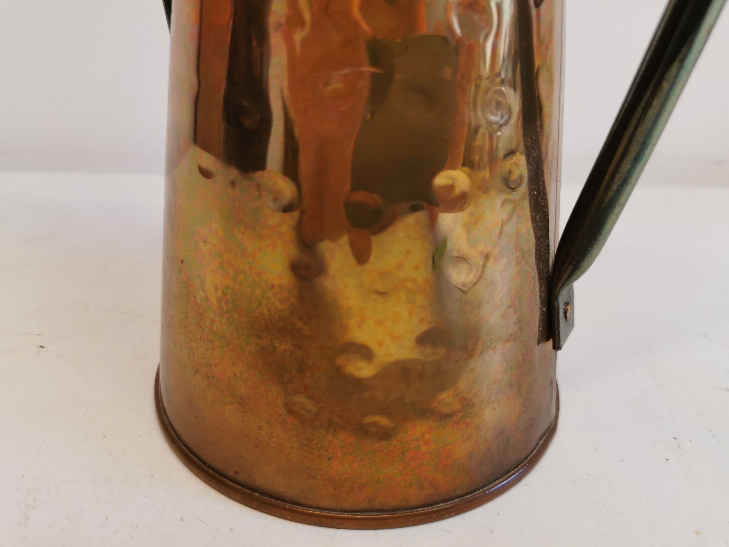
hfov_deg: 65.3
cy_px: 274
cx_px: 364
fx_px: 569
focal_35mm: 27
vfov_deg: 51.4
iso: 80
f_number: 1.6
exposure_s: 1/100
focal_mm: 5.56
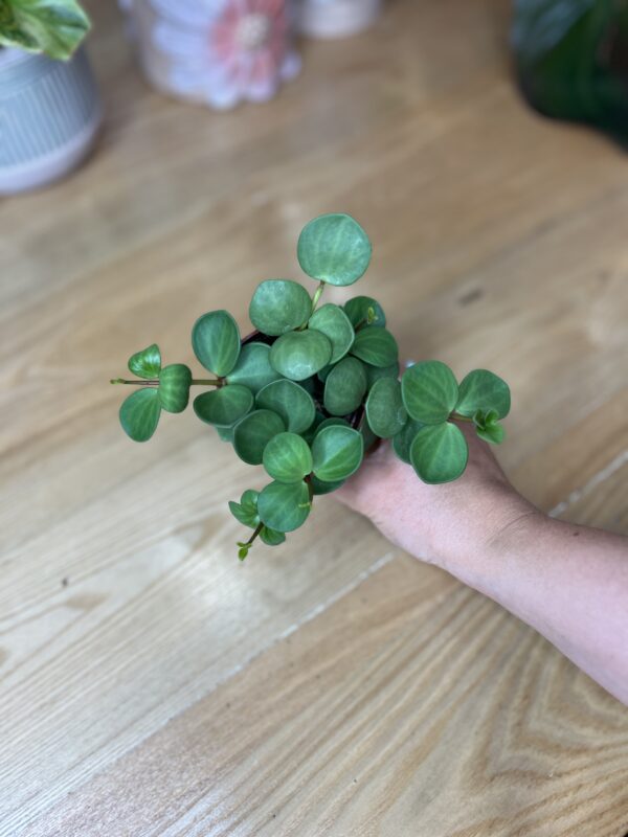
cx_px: 314
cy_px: 418
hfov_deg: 53.1
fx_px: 629
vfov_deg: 67.3
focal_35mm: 26
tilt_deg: -61.6
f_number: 1.6
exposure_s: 1/120
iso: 64
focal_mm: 5.1
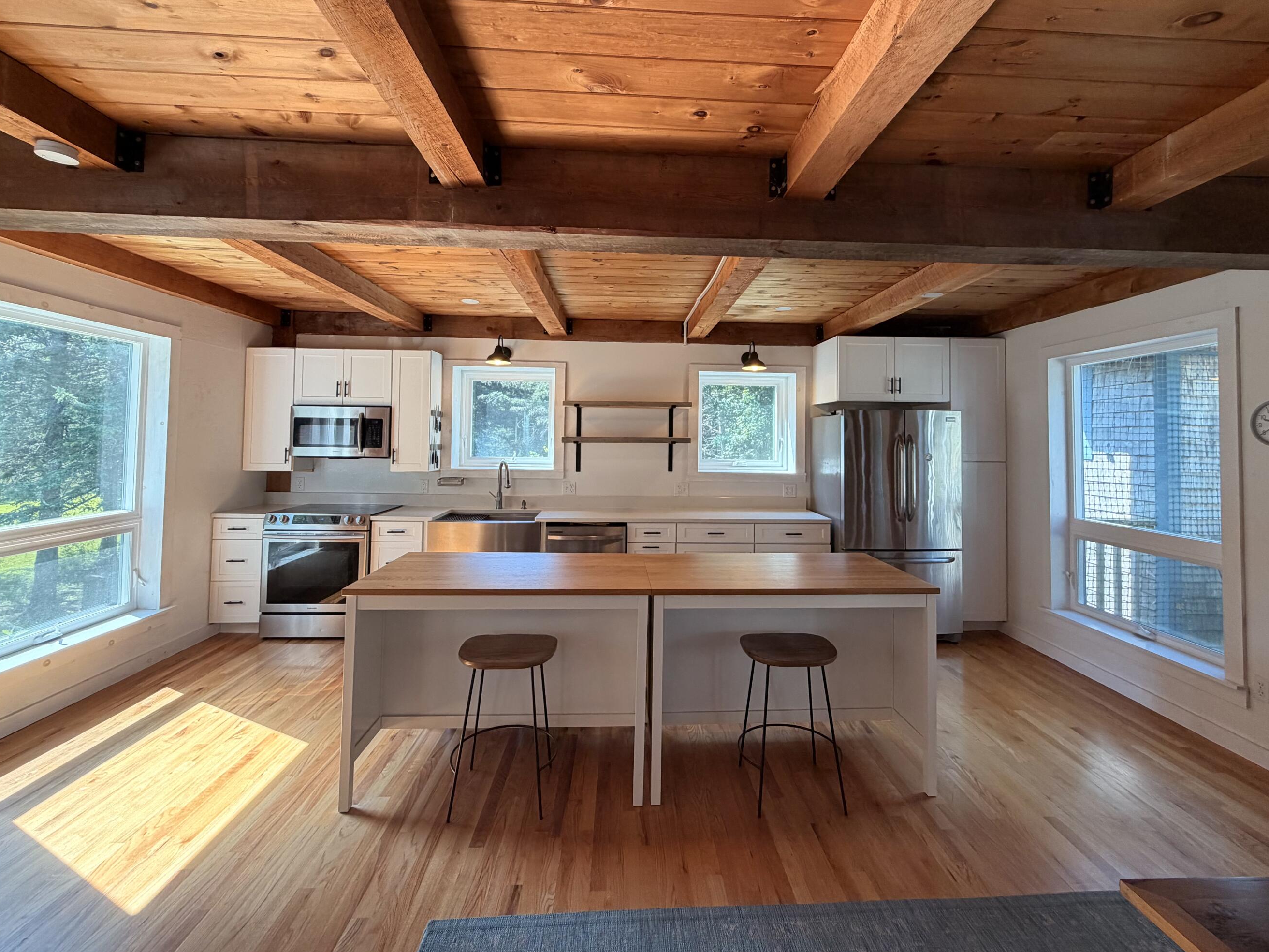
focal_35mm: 16
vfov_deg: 77.8
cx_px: 657
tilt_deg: +2.2
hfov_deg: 94.5
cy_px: 419
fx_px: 587
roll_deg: -0.3
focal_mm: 2.22
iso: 125
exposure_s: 1/120
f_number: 2.2
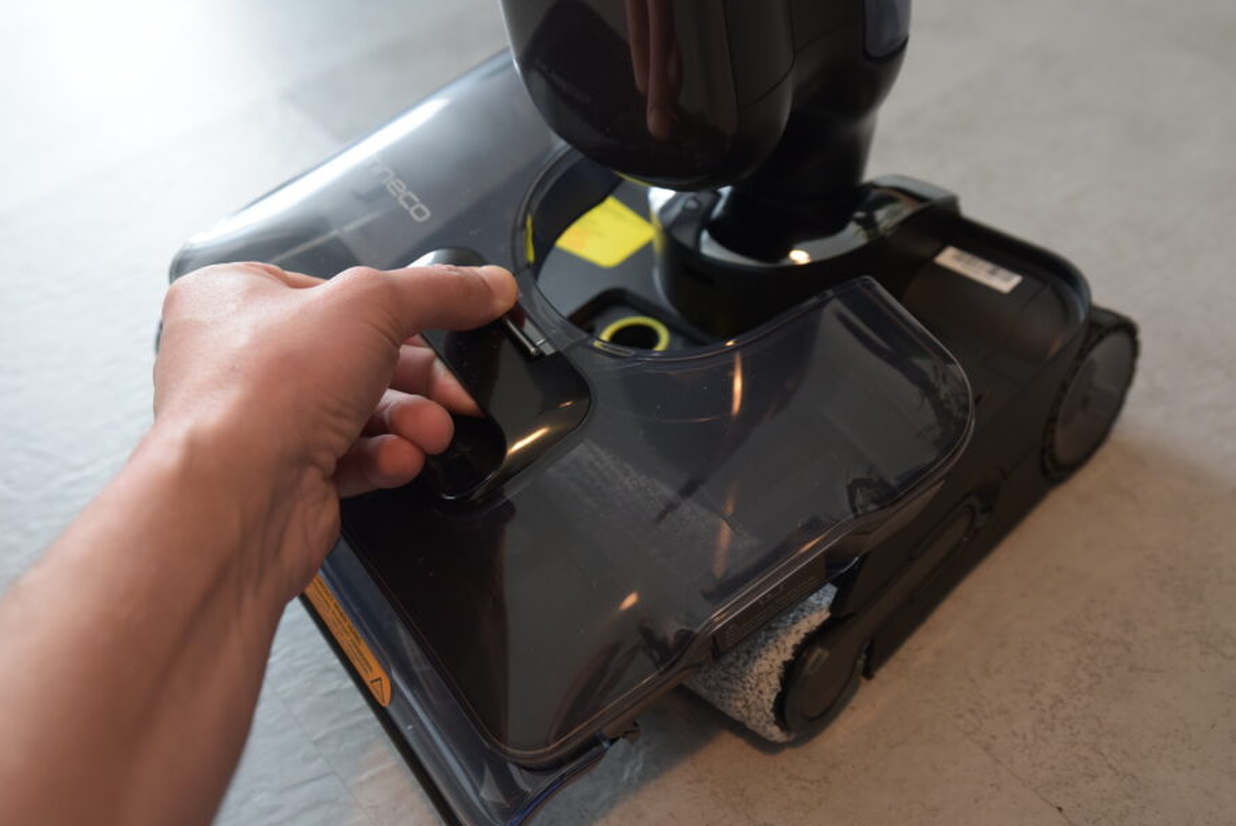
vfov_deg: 28.1
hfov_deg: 41.1
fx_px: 1649
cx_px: 655
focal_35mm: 48
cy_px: 376
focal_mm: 42
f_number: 4
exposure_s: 1/40
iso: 1000
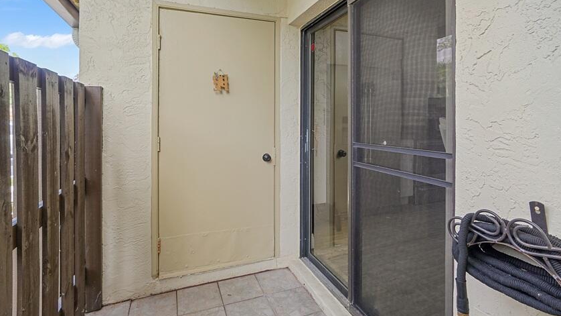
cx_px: 279
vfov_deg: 62.1
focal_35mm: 18
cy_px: 176
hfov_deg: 94.2
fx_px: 261
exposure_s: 1/60
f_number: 3.5
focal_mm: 11
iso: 125
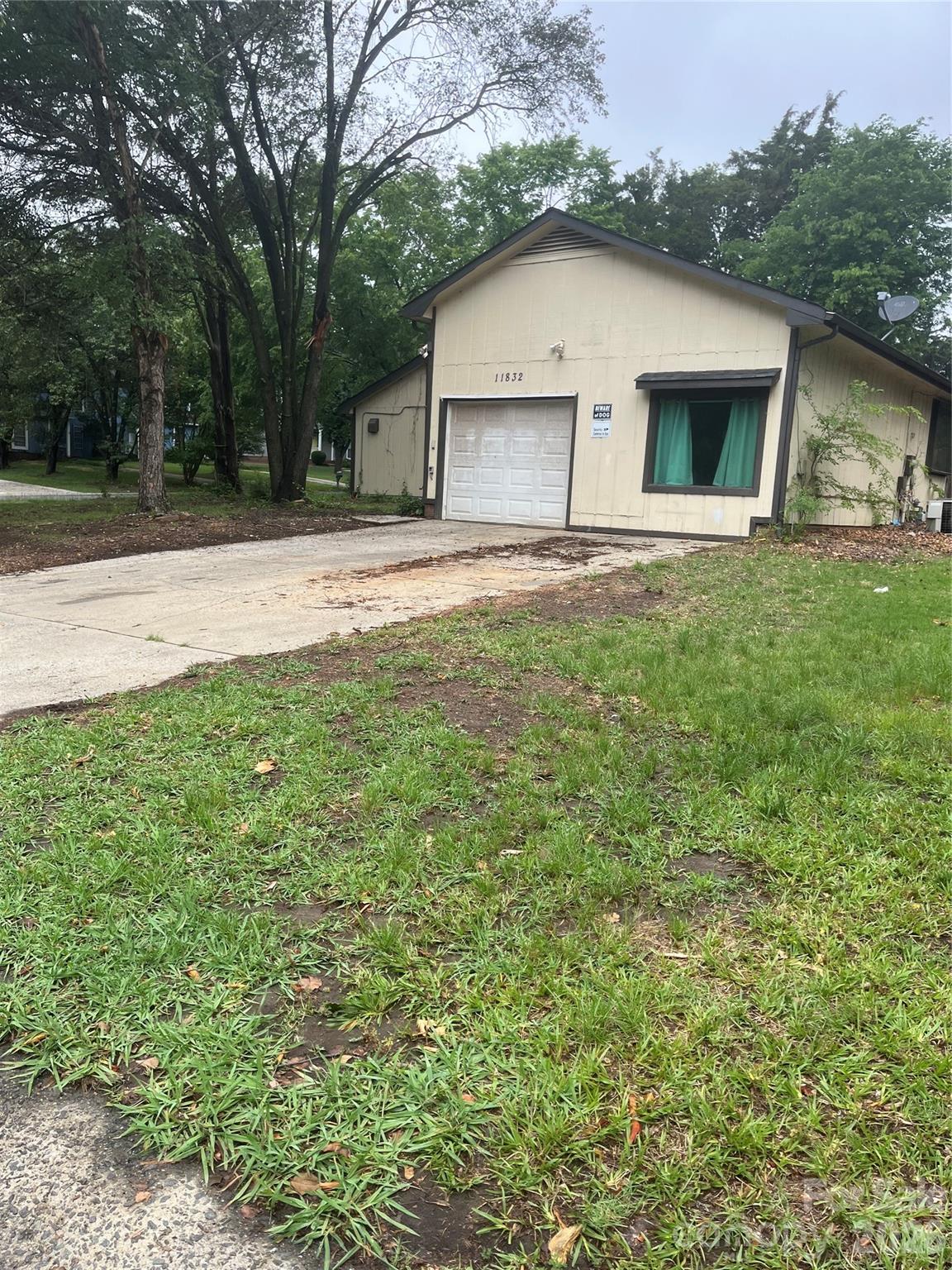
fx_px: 953
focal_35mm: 26
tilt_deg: -8.3
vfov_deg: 67.3
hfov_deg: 53.1
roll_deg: -1.8
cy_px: 635
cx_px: 476
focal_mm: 5.1
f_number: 1.6
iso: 50
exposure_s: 1/1647
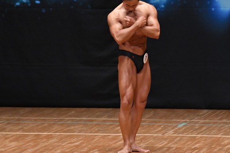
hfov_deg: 5.2
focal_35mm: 395
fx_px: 2522
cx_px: 151
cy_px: 67
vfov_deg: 3.5
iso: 5000
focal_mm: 190
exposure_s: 1/400
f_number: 5.6
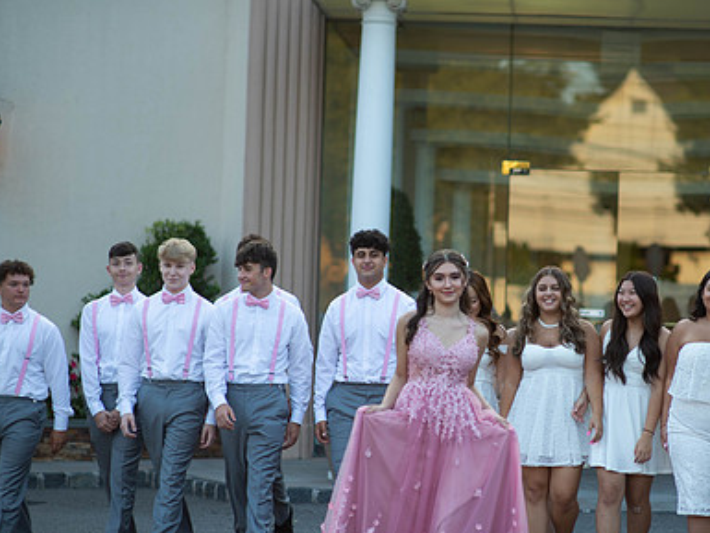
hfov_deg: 16.0
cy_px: 341
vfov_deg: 12.0
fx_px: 2524
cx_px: 492
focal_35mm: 123
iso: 250
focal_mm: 85
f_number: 2
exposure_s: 1/1000
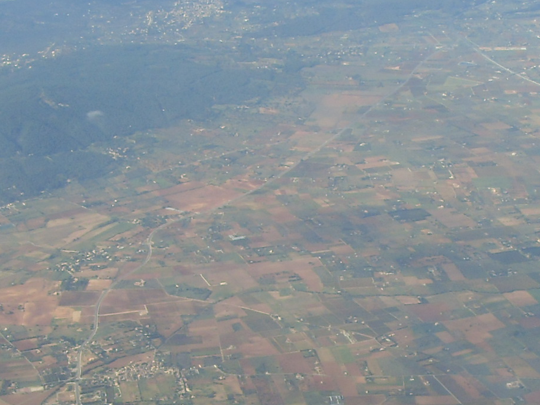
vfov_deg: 13.2
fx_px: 1731
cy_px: 350
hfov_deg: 17.7
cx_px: 263
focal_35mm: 111
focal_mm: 6.6
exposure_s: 1/250
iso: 80
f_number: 6.2
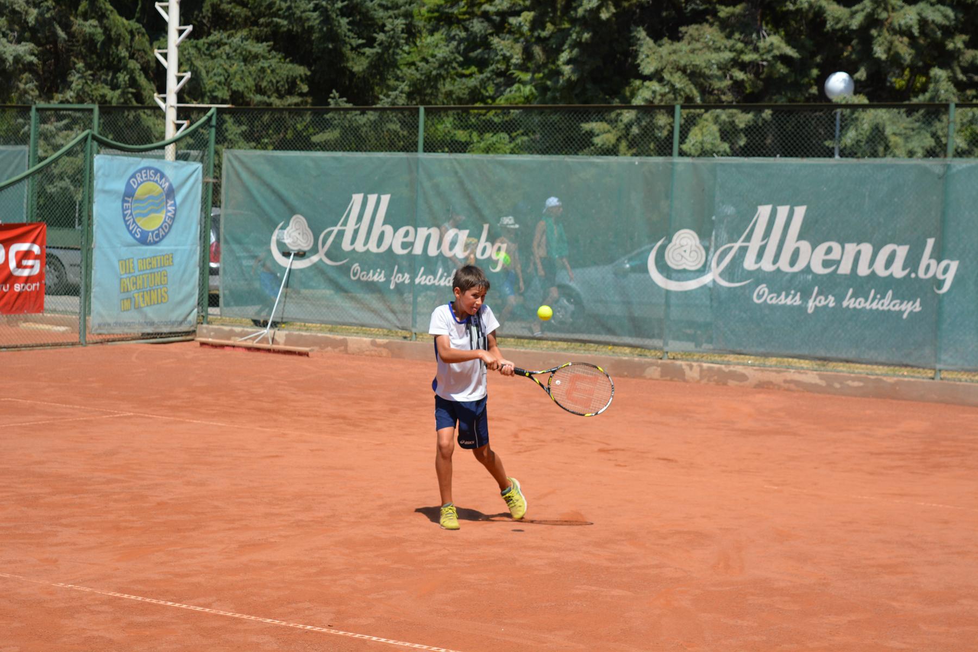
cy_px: 326
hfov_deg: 27.0
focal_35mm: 75
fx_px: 2037
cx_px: 489
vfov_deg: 18.2
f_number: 7.1
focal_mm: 50
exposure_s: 1/1600
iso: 400
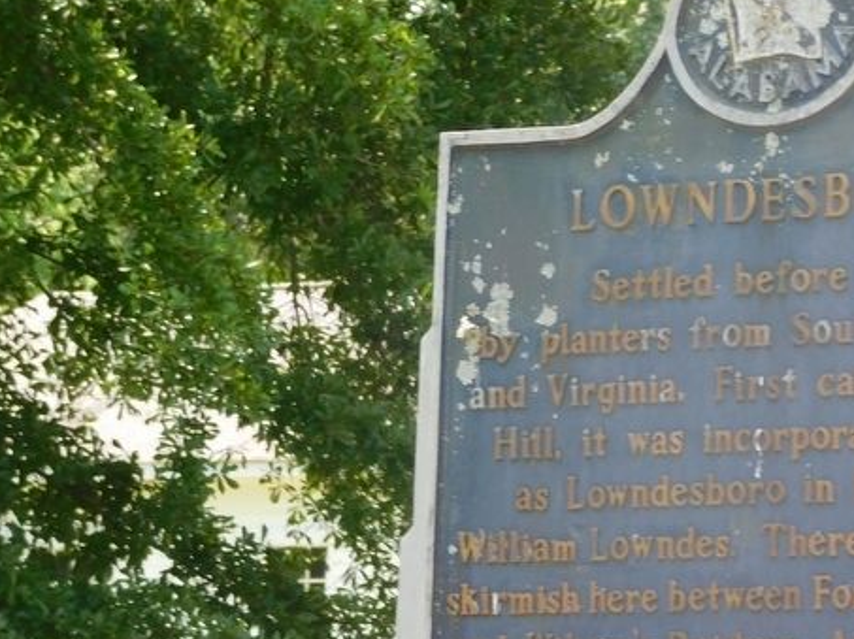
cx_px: 718
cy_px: 337
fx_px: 8800
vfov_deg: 4.2
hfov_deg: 5.5
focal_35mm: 357
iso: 125
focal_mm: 35.9
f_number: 5.4
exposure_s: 1/80
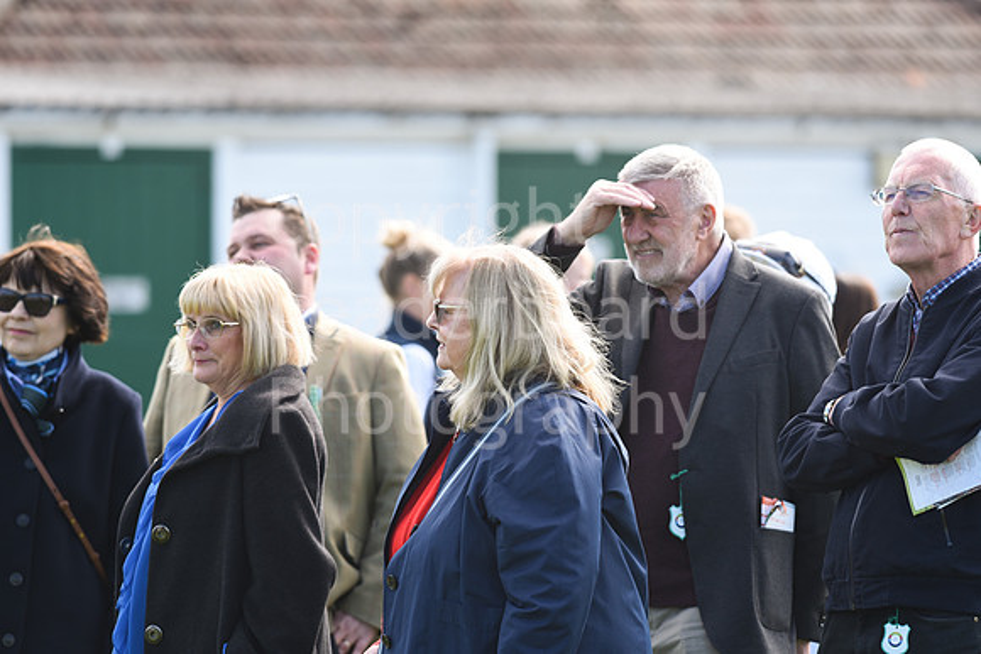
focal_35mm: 300
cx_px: 490
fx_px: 8177
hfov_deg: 6.9
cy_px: 327
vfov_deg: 4.6
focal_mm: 300
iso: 400
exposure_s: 1/500
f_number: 5.6
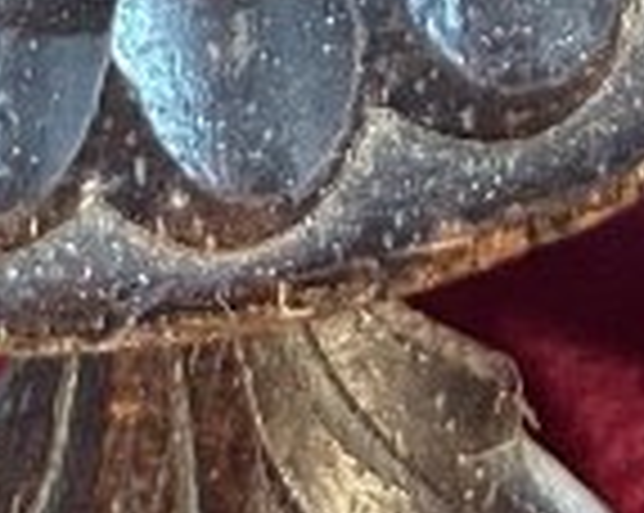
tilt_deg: -29.1
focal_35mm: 213
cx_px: 162
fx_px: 4054
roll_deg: +4.9
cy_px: -1593
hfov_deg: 9.1
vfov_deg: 6.0
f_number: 1.6
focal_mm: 4.2
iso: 160
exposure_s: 1/50
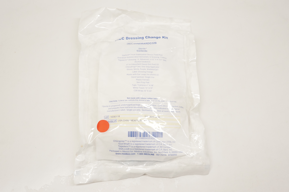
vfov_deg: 35.4
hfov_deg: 51.3
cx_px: 144
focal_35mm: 38
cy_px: 96
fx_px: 301
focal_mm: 25
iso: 800
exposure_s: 1/100
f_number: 8
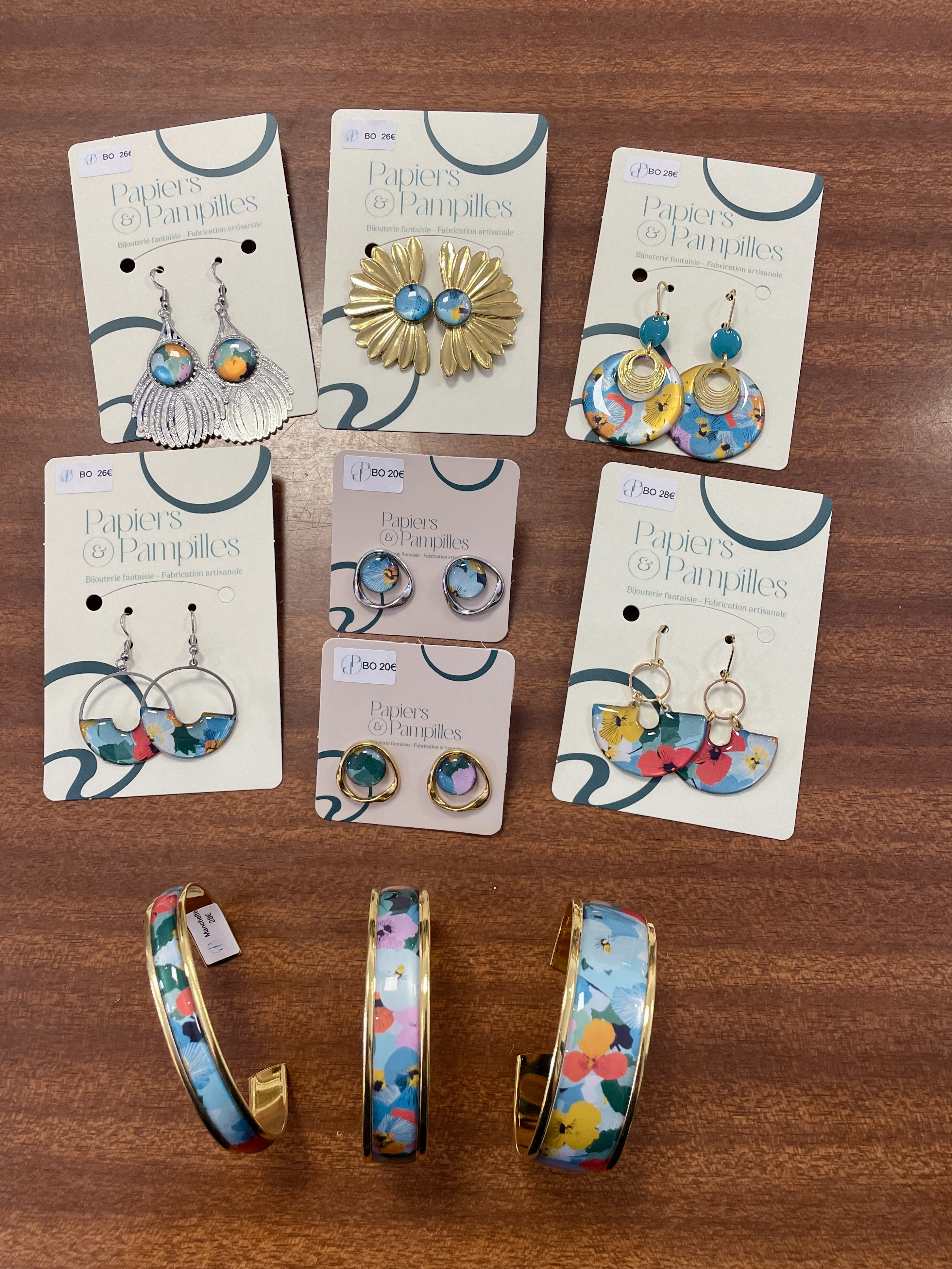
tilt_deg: -77.3
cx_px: 460
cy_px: 646
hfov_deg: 51.3
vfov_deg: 65.3
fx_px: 990
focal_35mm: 27
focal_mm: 4.2
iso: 100
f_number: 1.6
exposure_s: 1/100
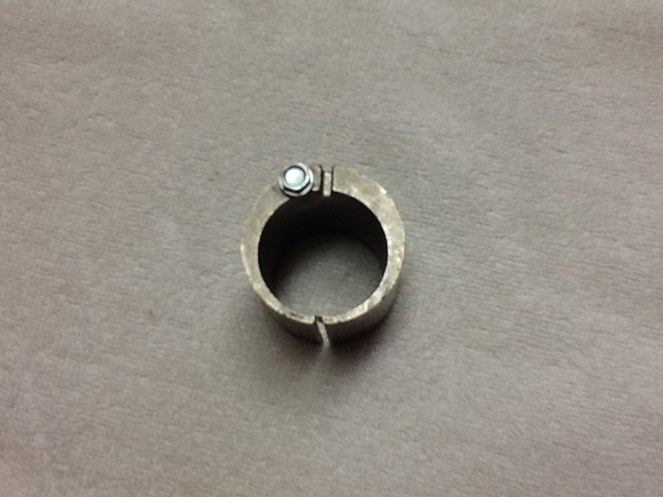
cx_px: 332
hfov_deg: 42.9
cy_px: 248
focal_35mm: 44
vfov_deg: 32.9
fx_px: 843
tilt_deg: -76.8
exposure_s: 1/60
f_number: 2.4
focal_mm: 2.03
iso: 50
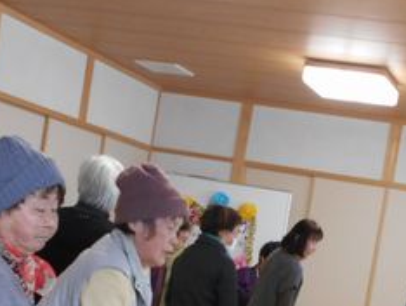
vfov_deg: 19.4
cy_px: 376
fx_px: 834
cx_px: 260
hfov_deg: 27.3
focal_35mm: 71
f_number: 3.2
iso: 220
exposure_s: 1/30
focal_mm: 4.6
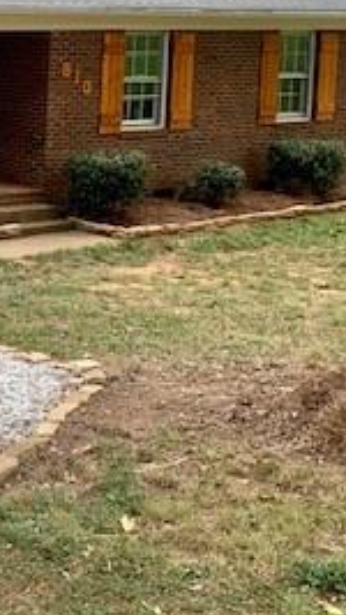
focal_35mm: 68
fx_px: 1110
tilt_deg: -6.4
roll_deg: -0.5
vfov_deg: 30.5
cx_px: -300
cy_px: 152
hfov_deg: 15.1
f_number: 1.8
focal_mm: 4.25
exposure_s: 1/322
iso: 25
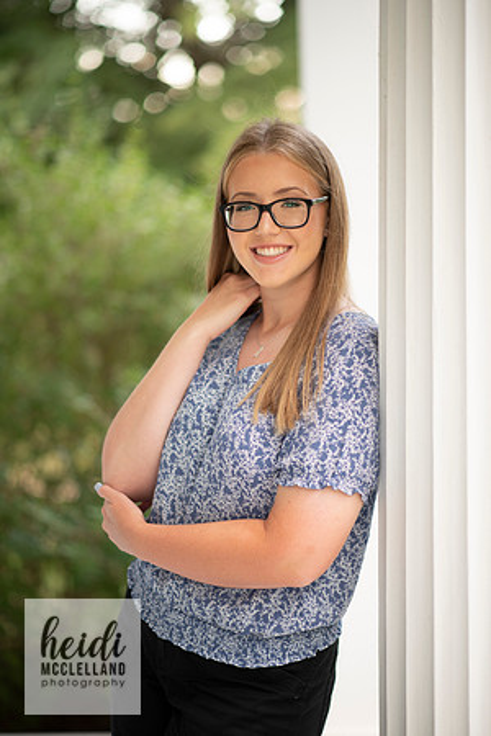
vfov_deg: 23.9
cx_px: 246
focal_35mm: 85
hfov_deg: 16.1
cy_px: 368
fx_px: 1739
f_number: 1.8
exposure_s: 1/125
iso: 125
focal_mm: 85
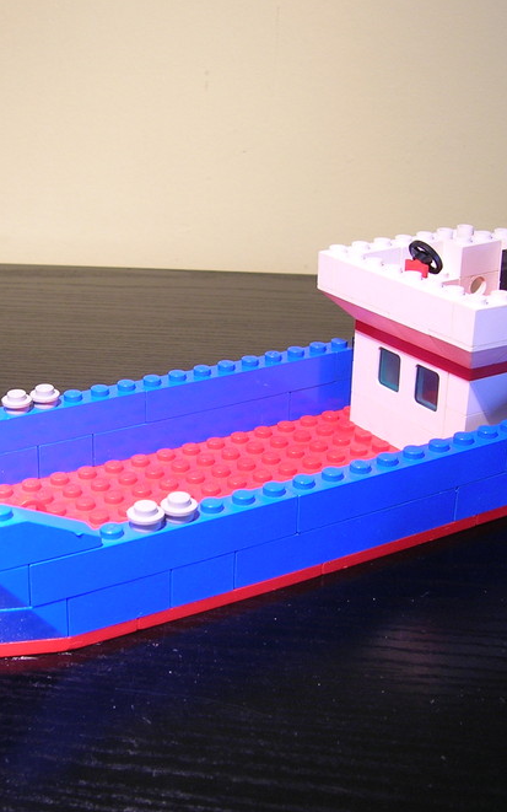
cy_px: 411
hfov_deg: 26.1
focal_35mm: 49
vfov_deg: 41.1
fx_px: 1084
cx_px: 157
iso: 50
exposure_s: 1/4.3
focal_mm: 5.7
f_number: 2.9
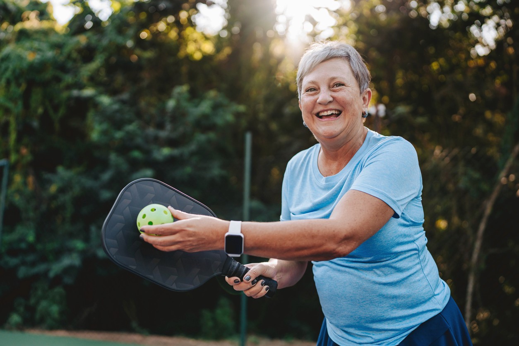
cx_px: 260
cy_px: 173
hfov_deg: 54.4
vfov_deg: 37.9
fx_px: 505
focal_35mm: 35
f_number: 1.8
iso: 320
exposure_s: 1/1250
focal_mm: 35
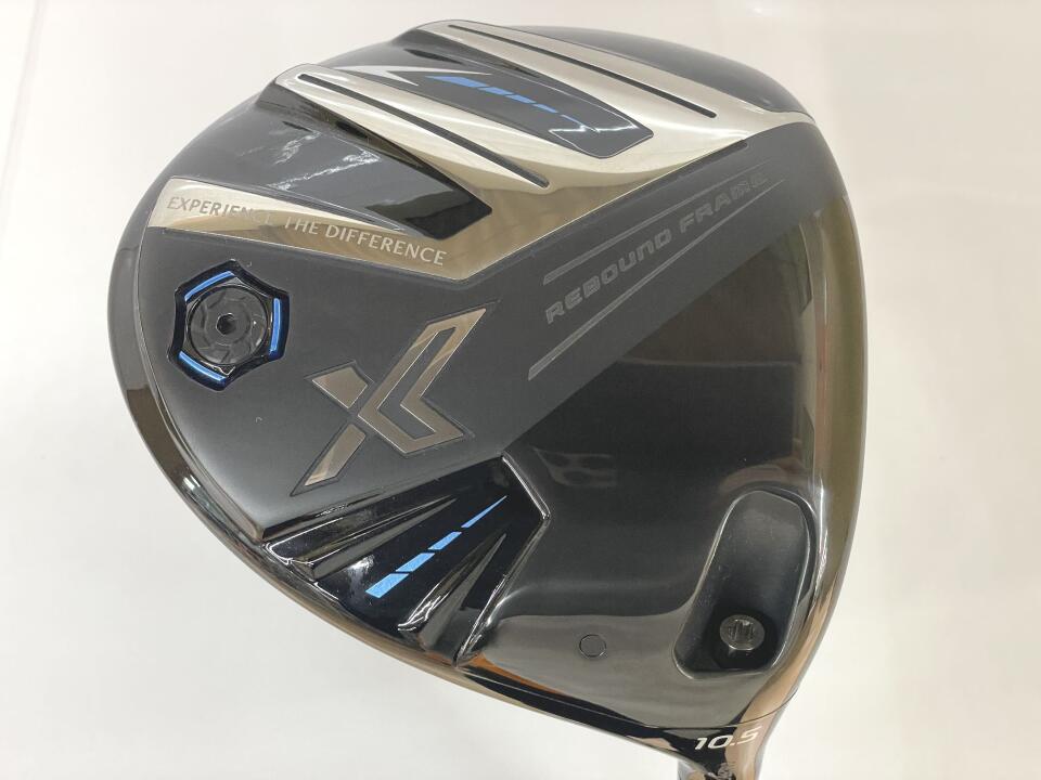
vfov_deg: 28.0
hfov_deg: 36.8
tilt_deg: -63.0
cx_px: 520
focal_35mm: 52
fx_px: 1564
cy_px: 390
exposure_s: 1/60
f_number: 2
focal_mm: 6
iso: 200
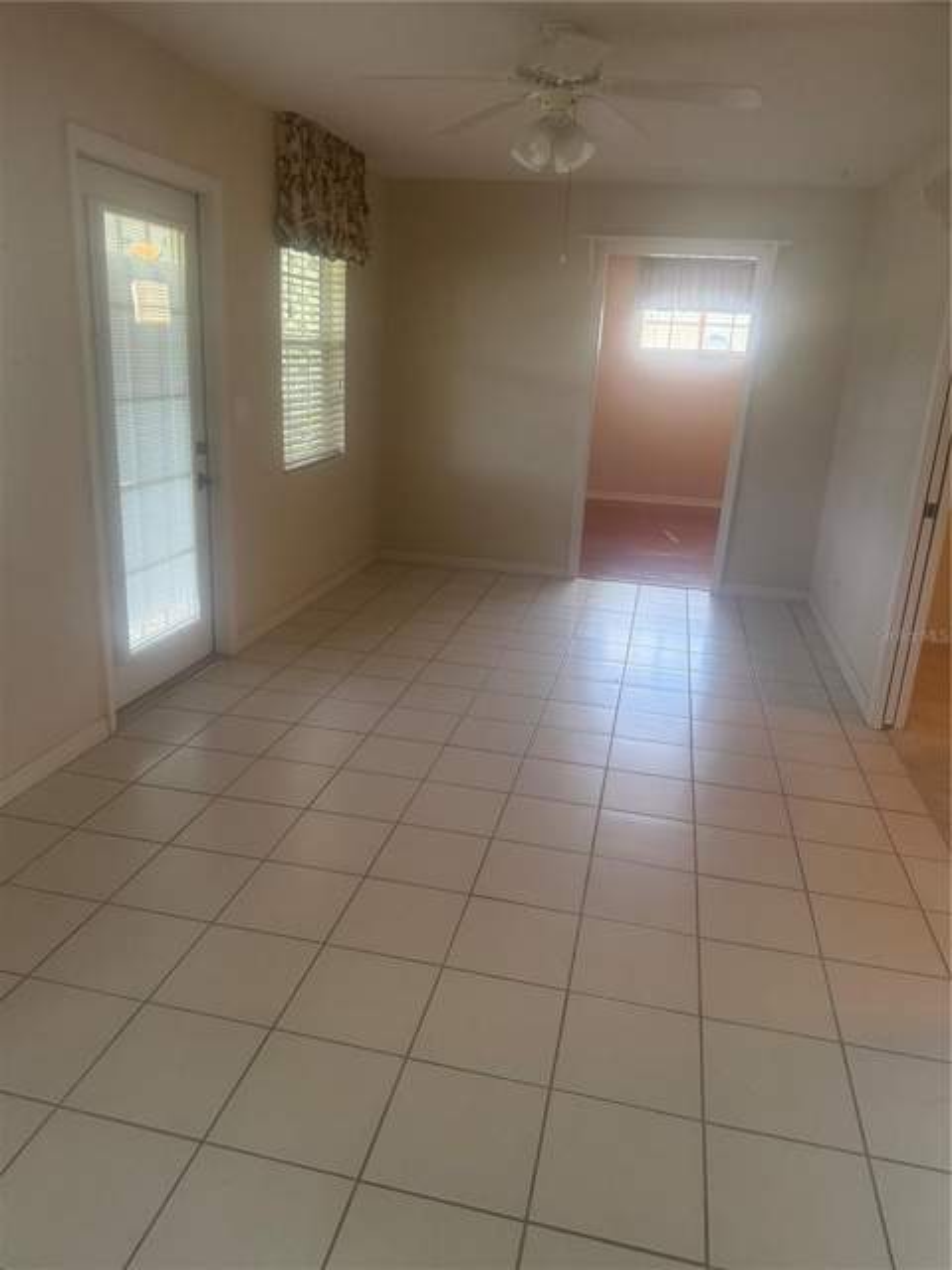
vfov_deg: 71.6
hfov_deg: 56.8
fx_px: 880
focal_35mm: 24
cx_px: 476
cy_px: 635
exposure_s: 1/120
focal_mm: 6.76
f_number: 1.78
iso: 250
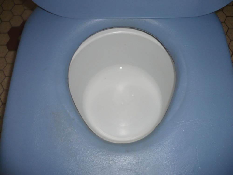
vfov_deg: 40.7
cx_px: 116
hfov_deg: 52.6
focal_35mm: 35
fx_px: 236
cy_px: 88
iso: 100
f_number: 2.8
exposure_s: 1/30
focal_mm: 5.8
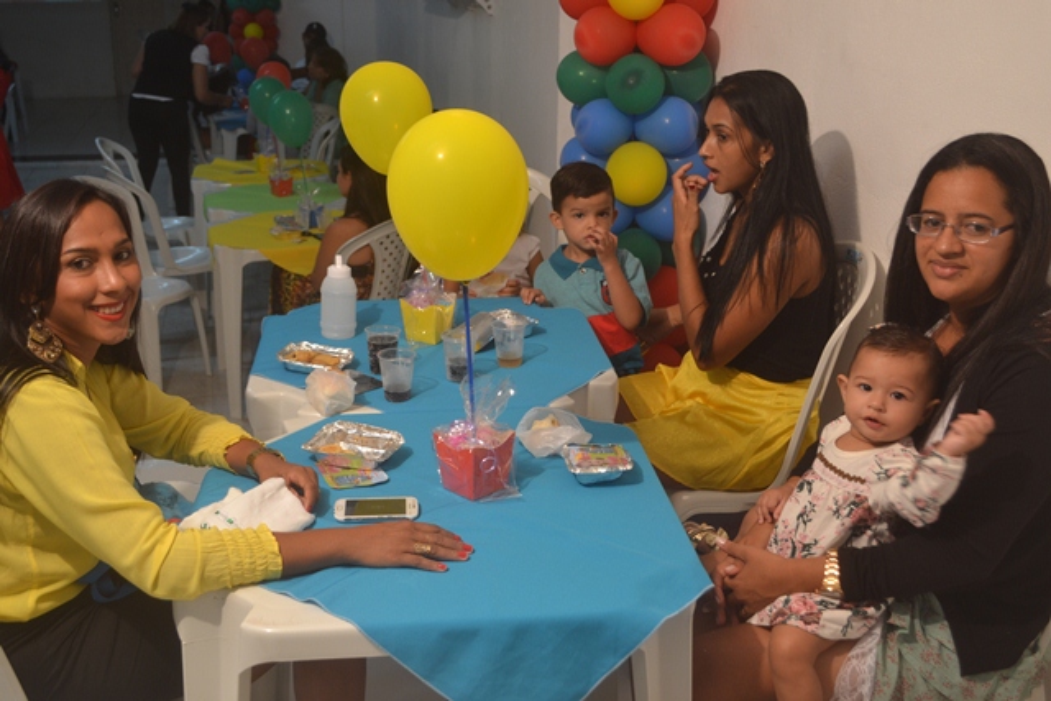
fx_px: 1139
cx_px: 526
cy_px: 350
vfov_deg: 34.2
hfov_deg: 49.5
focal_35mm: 39
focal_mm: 26
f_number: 4.5
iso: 400
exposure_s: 1/80
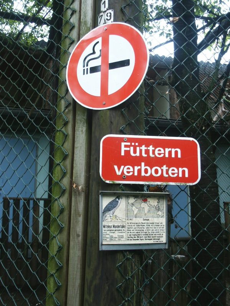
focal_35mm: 39
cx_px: 115
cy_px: 153
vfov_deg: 47.9
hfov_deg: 36.8
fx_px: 346
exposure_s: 1/60
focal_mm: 8.18
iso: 64
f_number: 3
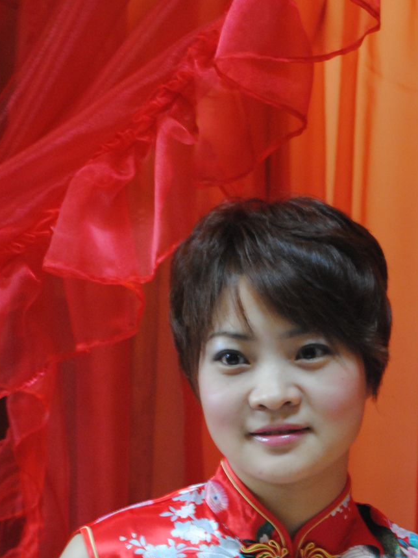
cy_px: 498
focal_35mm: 148
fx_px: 2382
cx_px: 296
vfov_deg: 13.2
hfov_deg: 10.0
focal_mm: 55
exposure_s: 1/5
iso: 800
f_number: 5.6
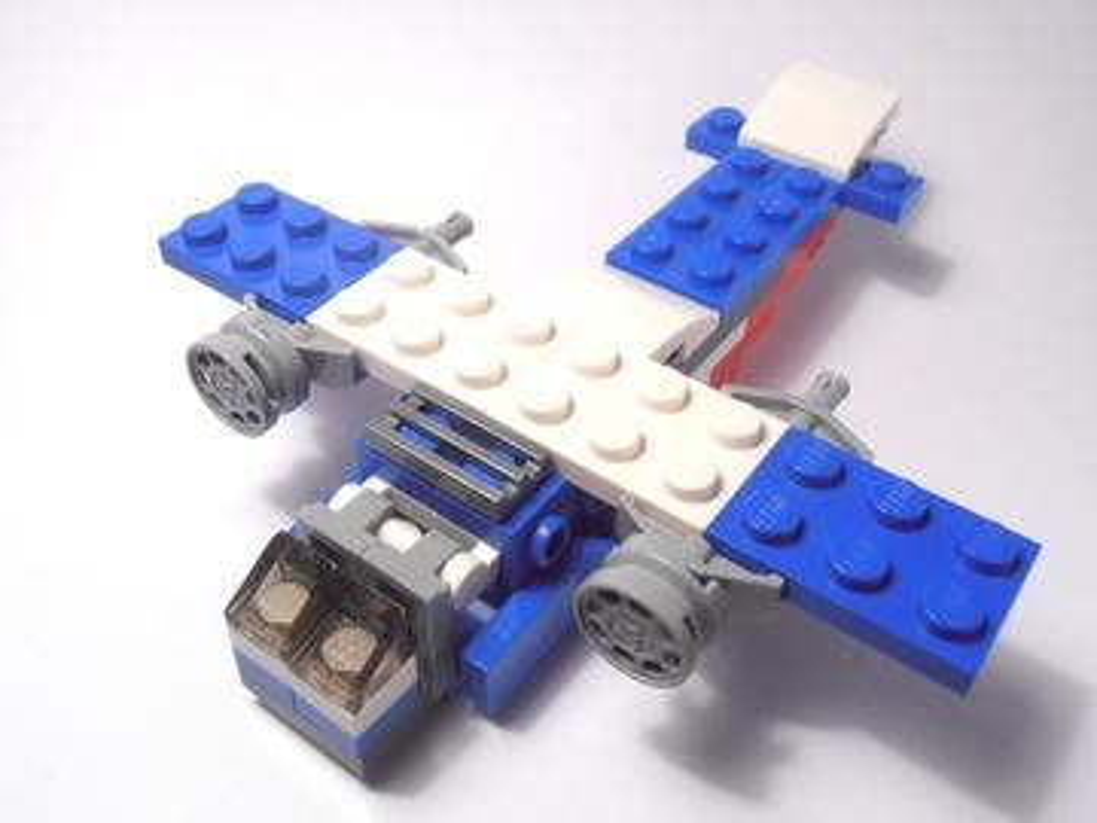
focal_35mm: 37
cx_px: 548
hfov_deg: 50.1
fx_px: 1173
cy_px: 412
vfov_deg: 38.7
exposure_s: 1/80
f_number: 3.9
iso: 80
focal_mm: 6.61
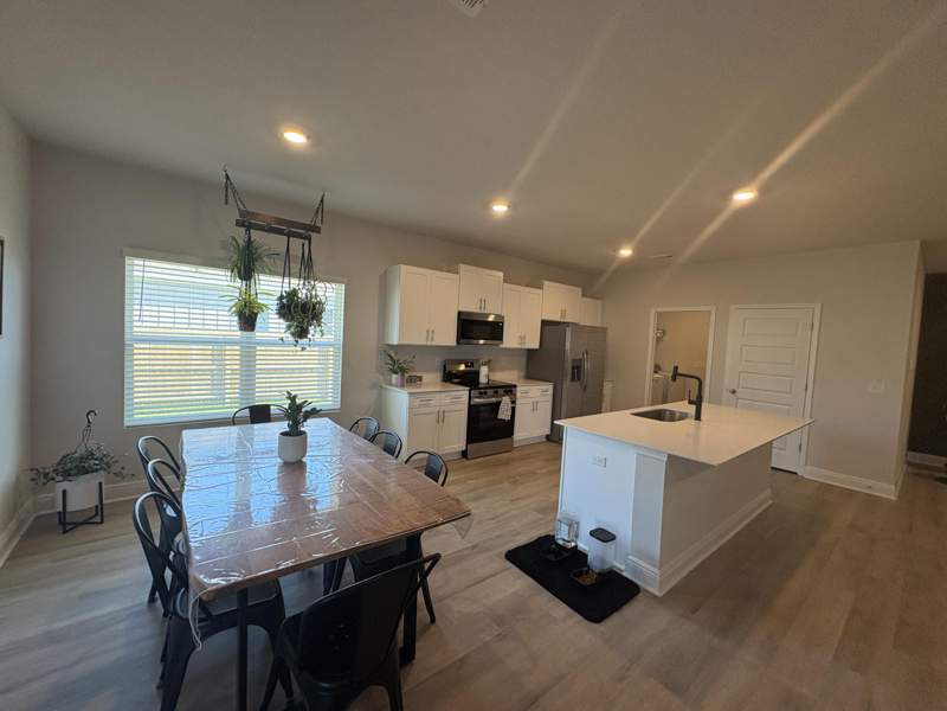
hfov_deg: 102.1
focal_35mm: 14
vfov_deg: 85.7
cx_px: 474
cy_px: 356
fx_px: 383
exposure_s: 1/120
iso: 250
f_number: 2.2
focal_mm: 2.22
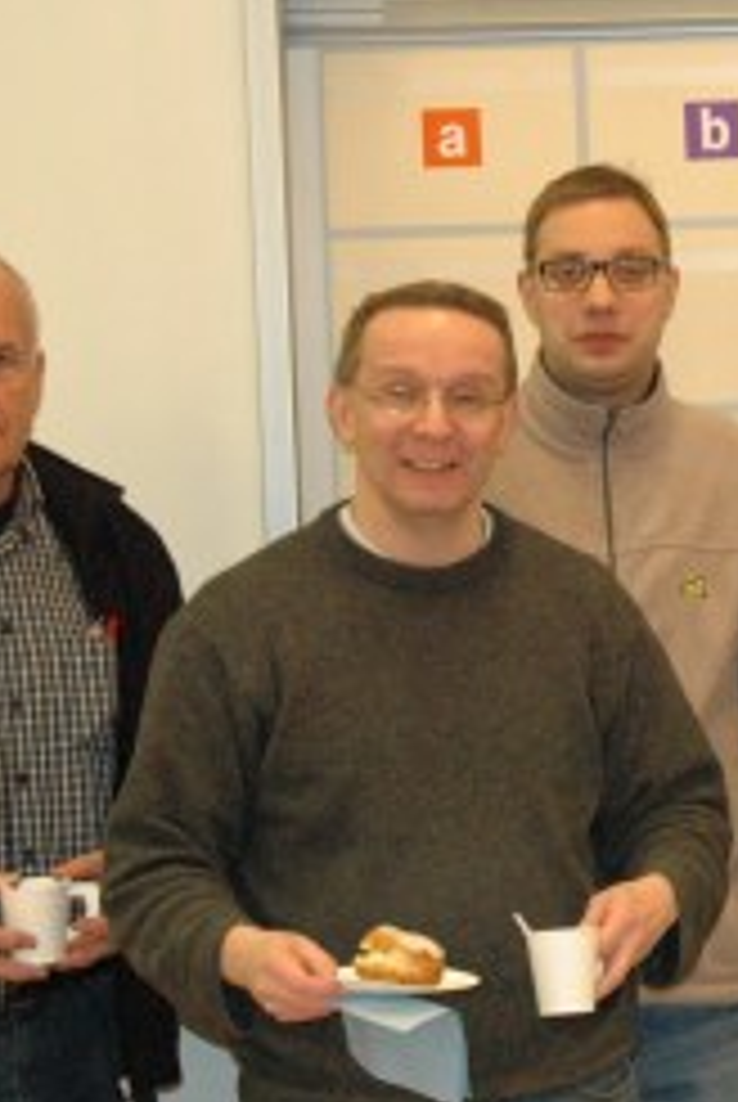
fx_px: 3833
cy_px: 517
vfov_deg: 16.4
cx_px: 1102
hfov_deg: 10.6
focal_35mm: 125
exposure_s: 1/80
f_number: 5
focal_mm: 34
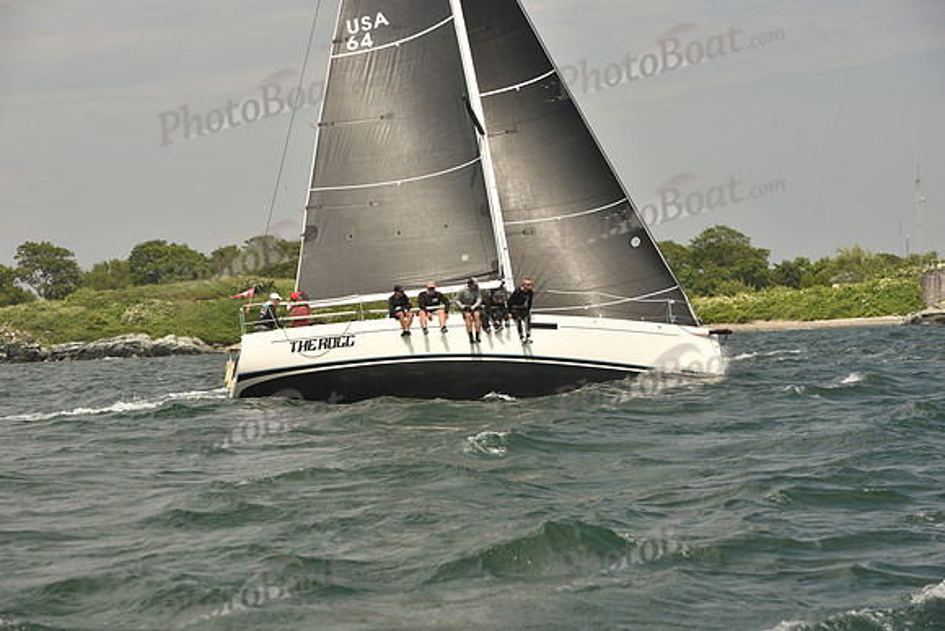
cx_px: 472
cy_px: 316
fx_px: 2625
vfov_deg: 13.7
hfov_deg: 20.4
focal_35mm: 100
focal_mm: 100
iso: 250
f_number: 6.3
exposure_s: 1/640
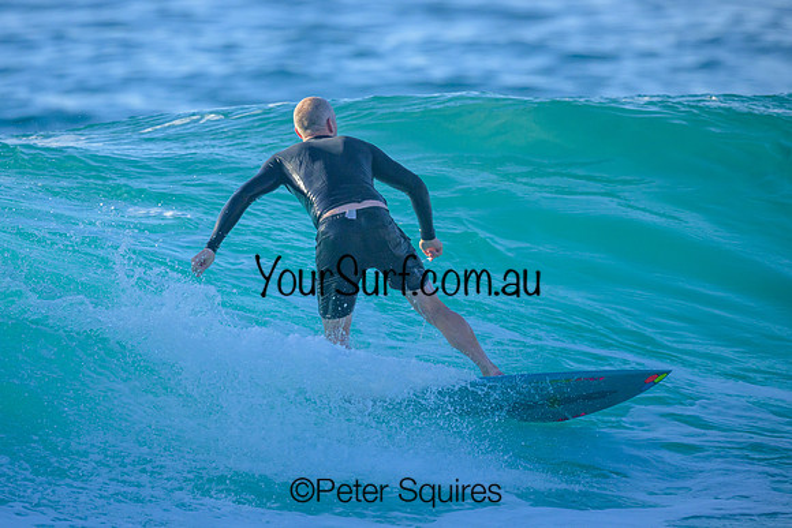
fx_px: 22129
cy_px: 196
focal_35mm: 1006
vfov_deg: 1.4
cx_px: 294
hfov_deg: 2.1
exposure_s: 1/2500
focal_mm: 800
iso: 640
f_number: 6.3
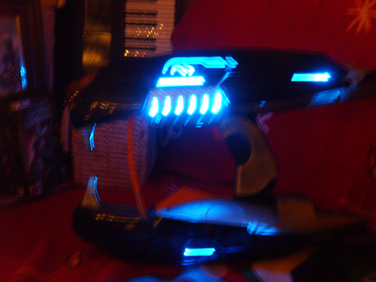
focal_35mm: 35
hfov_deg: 52.6
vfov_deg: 40.7
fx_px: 380
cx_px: 188
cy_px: 141
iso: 213
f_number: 2.8
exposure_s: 1
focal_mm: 5.8
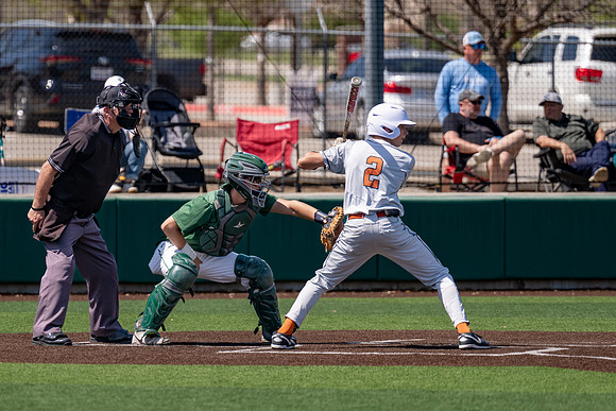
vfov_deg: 3.6
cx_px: 227
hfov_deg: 5.4
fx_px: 6543
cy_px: 264
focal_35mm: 382
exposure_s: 1/3200
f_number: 4
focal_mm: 280
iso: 320
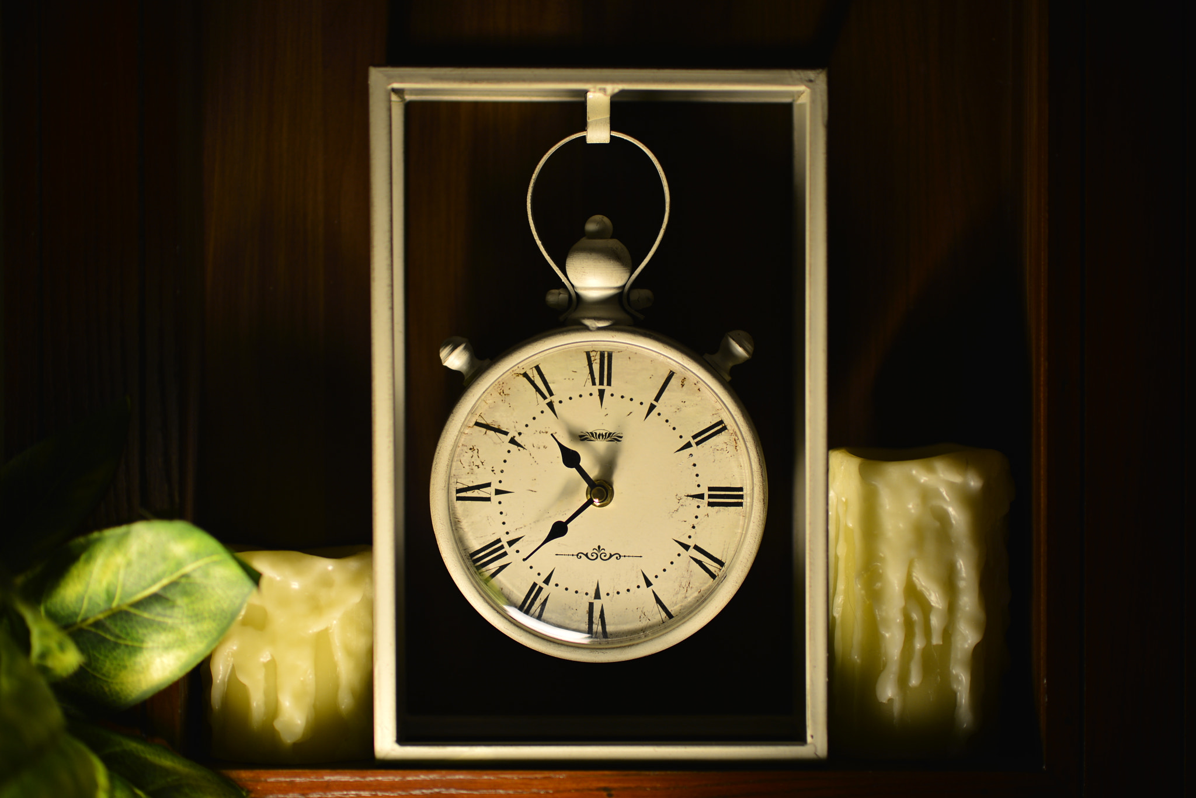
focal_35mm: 85
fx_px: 2825
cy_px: 399
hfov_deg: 23.9
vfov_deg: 16.1
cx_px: 598
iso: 100
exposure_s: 1/125
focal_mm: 85
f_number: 1.4
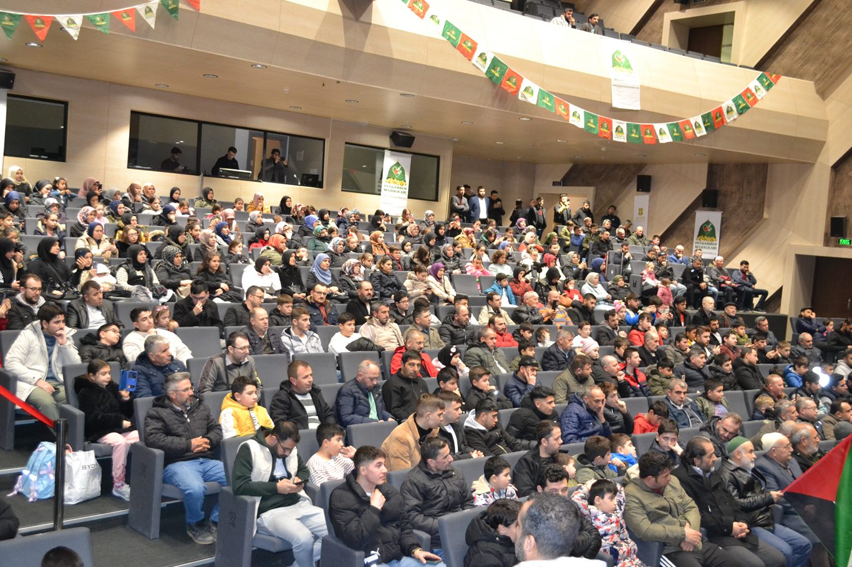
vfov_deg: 34.2
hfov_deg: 49.6
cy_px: 284
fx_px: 923
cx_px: 426
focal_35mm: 39
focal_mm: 26
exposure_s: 1/60
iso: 2500
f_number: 4.2
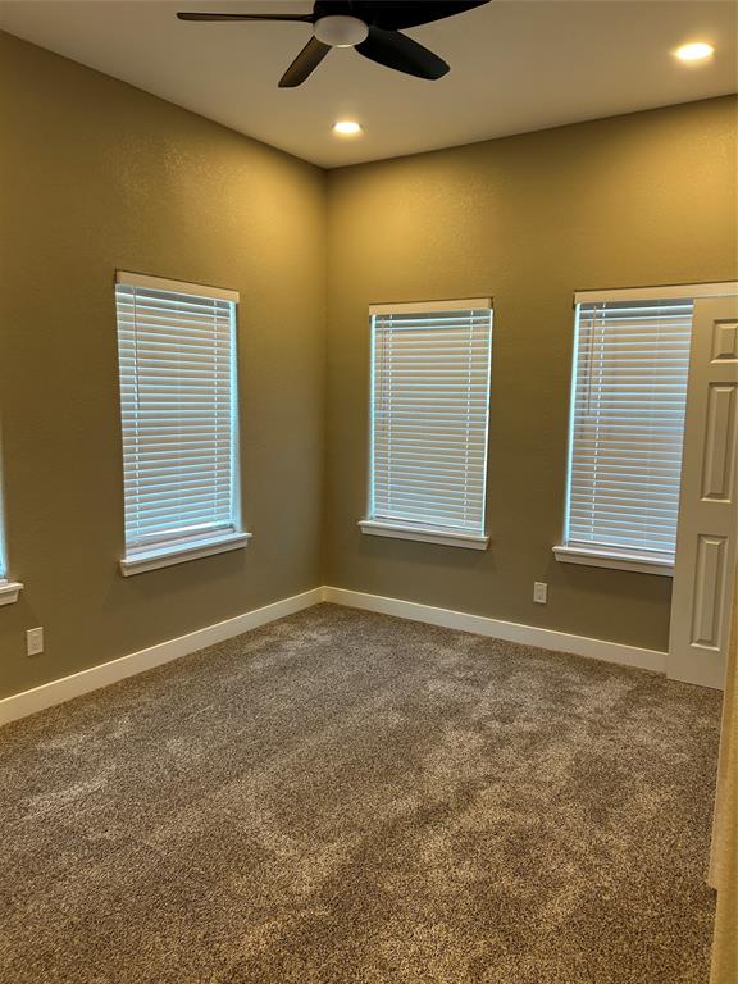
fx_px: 739
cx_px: 369
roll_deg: +0.0
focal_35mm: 26
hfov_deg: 53.1
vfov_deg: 67.3
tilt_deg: -8.4
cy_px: 492
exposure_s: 1/60
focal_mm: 5.7
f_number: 1.5
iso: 64
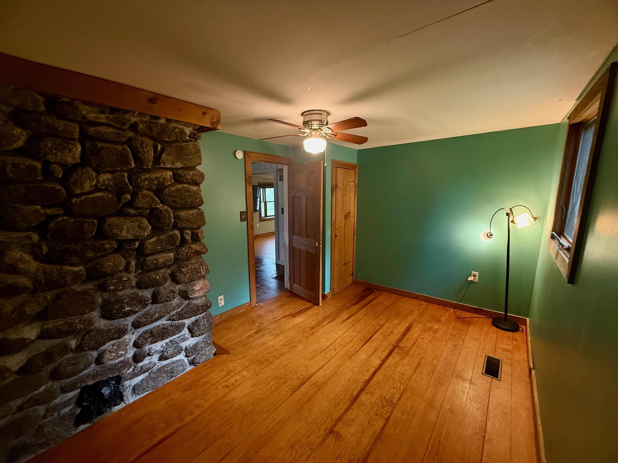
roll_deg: +0.5
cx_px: 309
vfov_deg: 85.7
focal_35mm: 14
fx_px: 250
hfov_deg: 102.1
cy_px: 232
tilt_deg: -9.5
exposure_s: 1/60
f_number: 2.2
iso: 320
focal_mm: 2.22
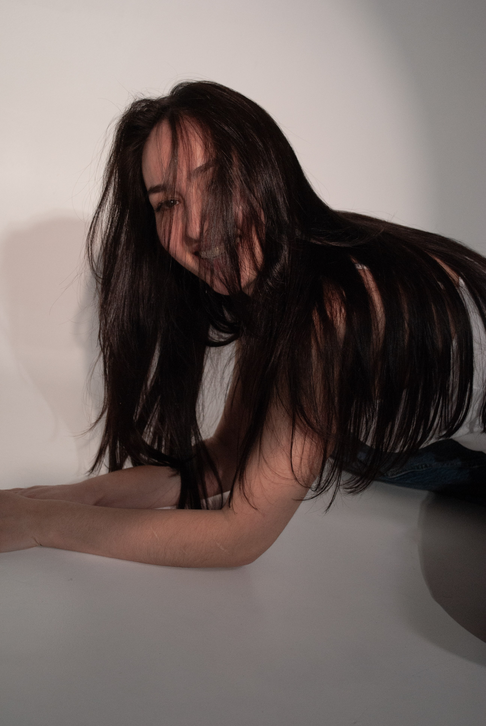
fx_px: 969
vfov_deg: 41.1
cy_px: 363
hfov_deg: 28.2
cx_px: 243
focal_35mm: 48
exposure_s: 1/250
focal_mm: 32
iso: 400
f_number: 4.8
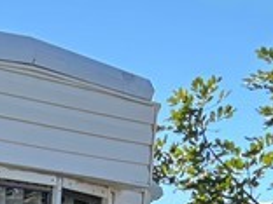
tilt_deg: -4.0
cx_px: -565
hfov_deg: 9.1
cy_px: 417
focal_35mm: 171
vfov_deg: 8.2
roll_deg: -0.2
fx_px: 1349
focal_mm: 5.96
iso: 50
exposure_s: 1/1812
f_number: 1.6
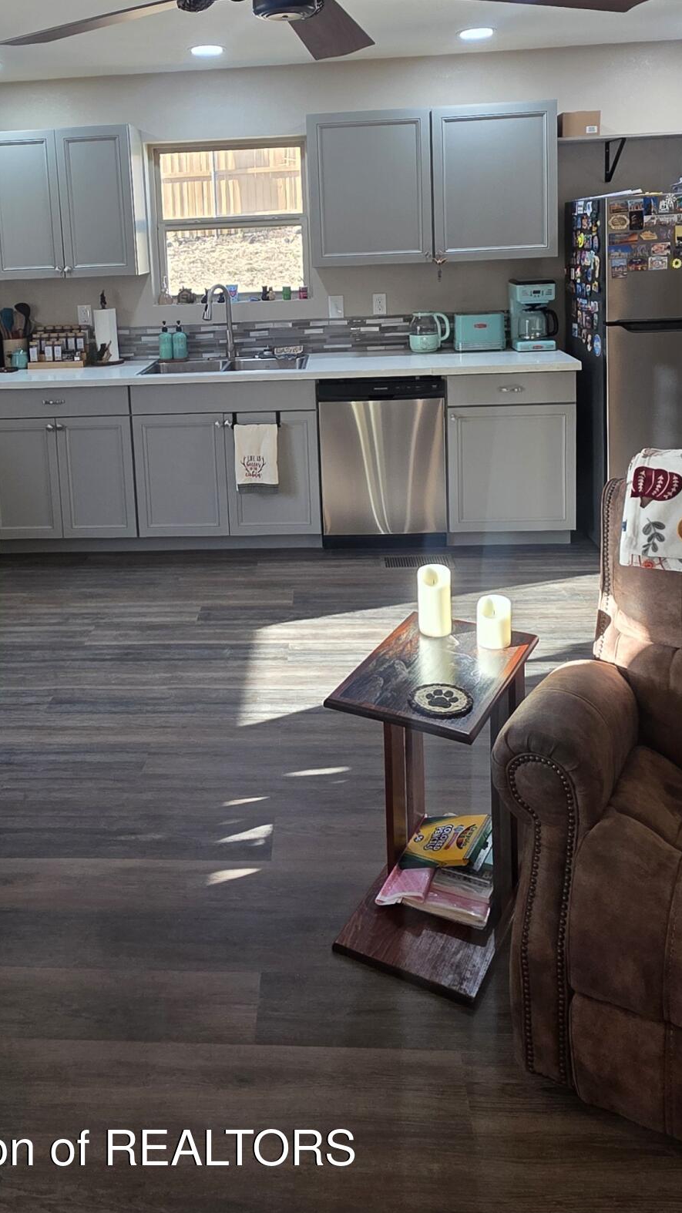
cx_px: 254
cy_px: 361
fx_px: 868
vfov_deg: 67.0
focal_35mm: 27
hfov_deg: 42.5
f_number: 1.9
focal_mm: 2.2
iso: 100
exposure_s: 1/120
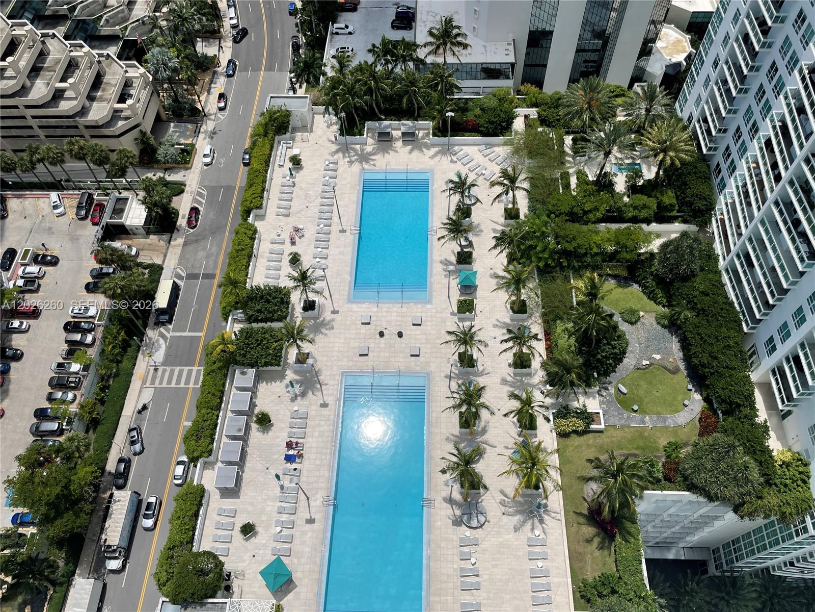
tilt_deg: -58.7
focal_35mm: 26
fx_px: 612
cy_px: 306
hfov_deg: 67.3
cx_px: 408
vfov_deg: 53.1
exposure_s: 1/7299
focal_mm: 4.2
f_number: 1.6
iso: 32
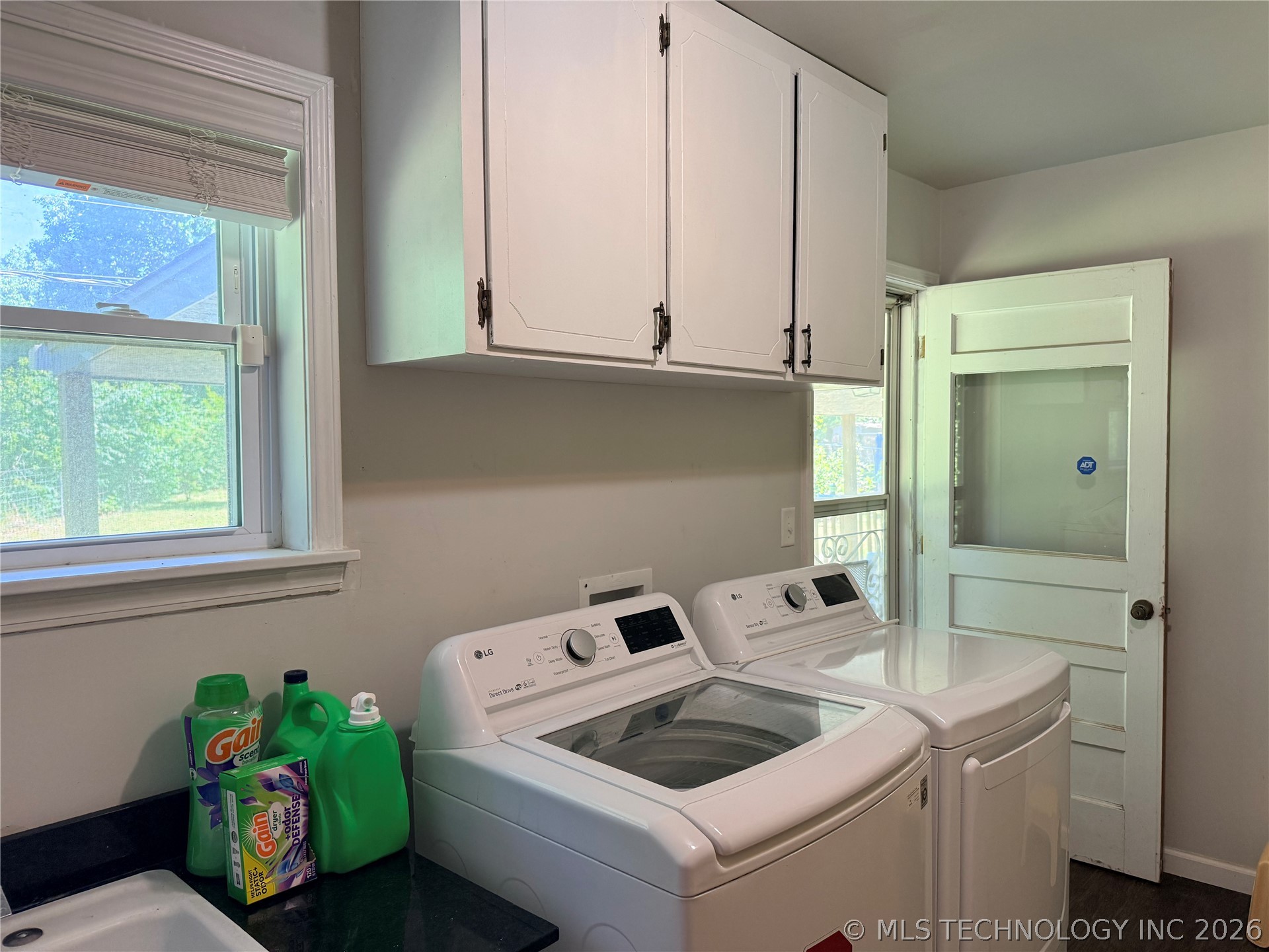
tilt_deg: -1.5
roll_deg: +0.3
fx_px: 880
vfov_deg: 56.8
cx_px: 634
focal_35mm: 24
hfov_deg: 71.6
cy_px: 476
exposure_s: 1/120
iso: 200
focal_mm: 6.76
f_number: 1.78
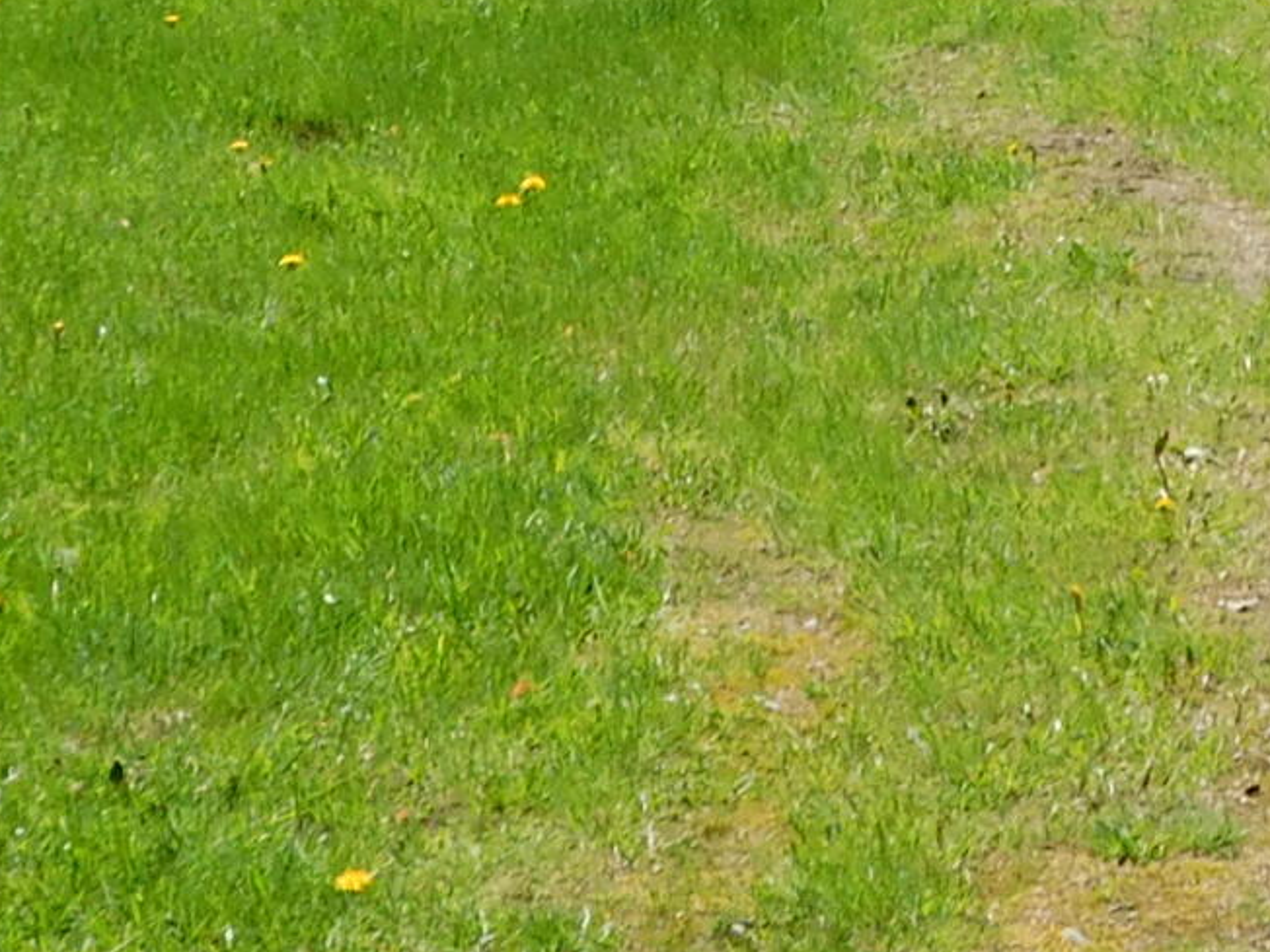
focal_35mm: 184
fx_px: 6751
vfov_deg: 7.8
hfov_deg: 10.7
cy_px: -810
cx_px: 399
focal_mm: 7.1
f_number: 3.6
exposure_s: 1/1000
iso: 125
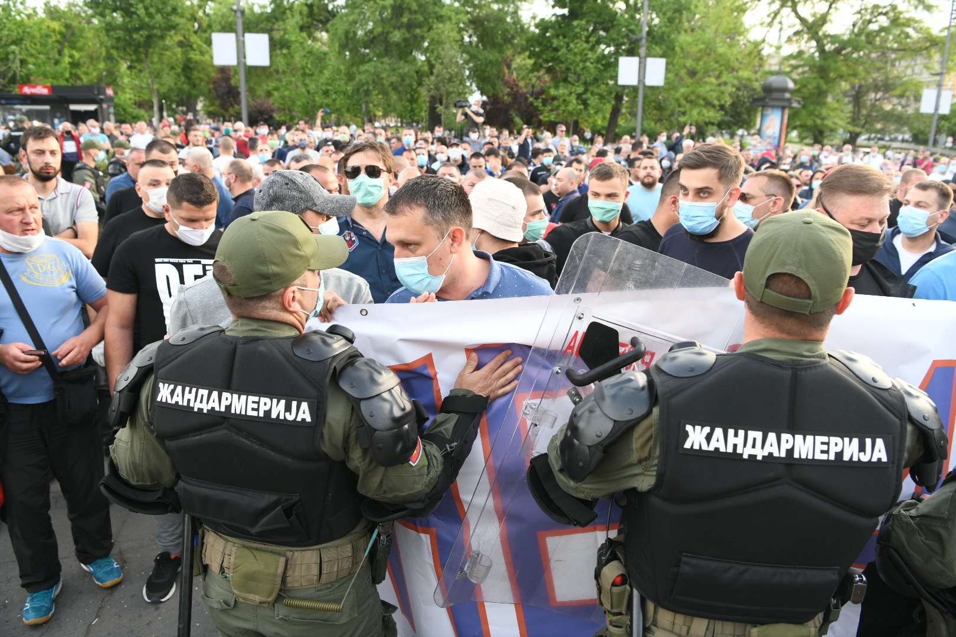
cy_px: 318
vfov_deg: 53.1
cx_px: 478
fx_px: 637
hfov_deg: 73.7
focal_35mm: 24
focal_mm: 24
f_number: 4.5
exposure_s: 1/250
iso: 640
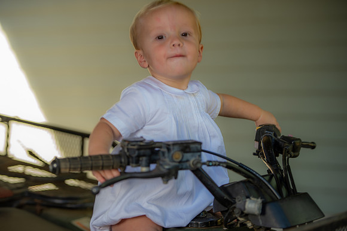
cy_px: 116
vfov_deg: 12.2
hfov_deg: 18.3
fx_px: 1079
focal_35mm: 112
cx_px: 174
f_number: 2.8
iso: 50
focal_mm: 112
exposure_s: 1/80
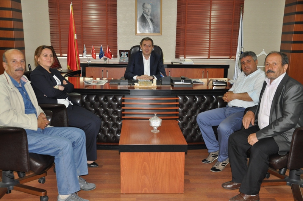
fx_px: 328
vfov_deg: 34.1
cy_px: 100
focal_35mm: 39
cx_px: 152
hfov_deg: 49.6
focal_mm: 26
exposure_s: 1/60
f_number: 4
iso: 800
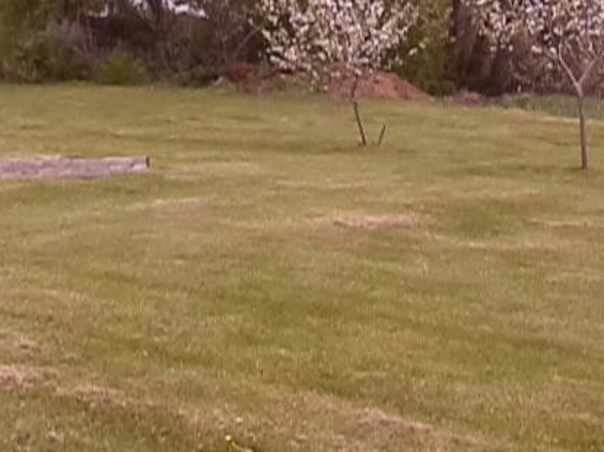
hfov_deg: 23.6
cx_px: 461
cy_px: 207
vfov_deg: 18.0
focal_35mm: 82
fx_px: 1430
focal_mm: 8.7
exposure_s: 1/250
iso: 160
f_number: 7.6
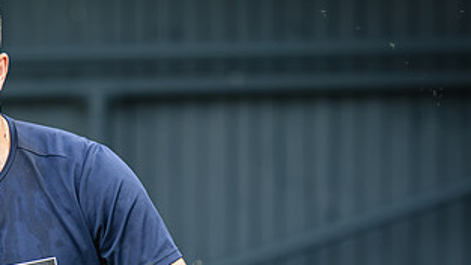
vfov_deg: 3.0
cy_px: 184
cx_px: -5
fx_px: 4995
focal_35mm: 400
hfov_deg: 5.4
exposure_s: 1/2000
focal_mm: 135
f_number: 1.8
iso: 400
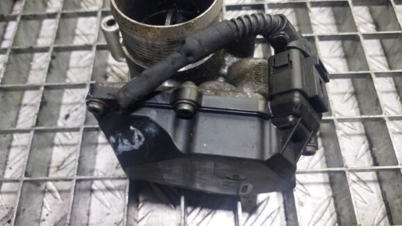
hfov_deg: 67.9
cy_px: 99
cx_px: 198
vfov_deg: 41.4
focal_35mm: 28
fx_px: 298
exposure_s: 1/50
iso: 200
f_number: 1.8
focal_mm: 5.23
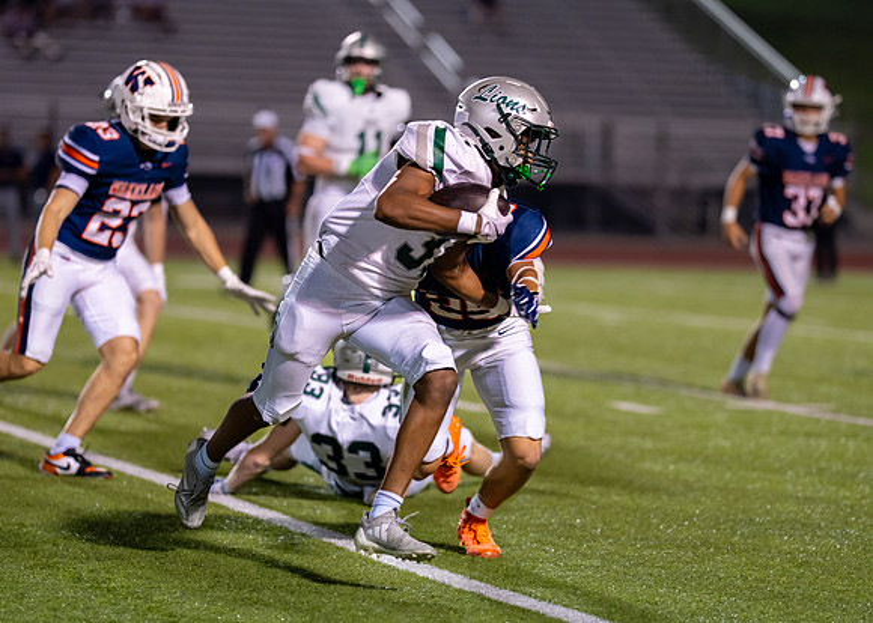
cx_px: 460
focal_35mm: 176
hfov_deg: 11.5
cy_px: 310
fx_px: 4353
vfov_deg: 8.2
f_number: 1.8
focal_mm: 135
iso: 1000
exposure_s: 1/1000
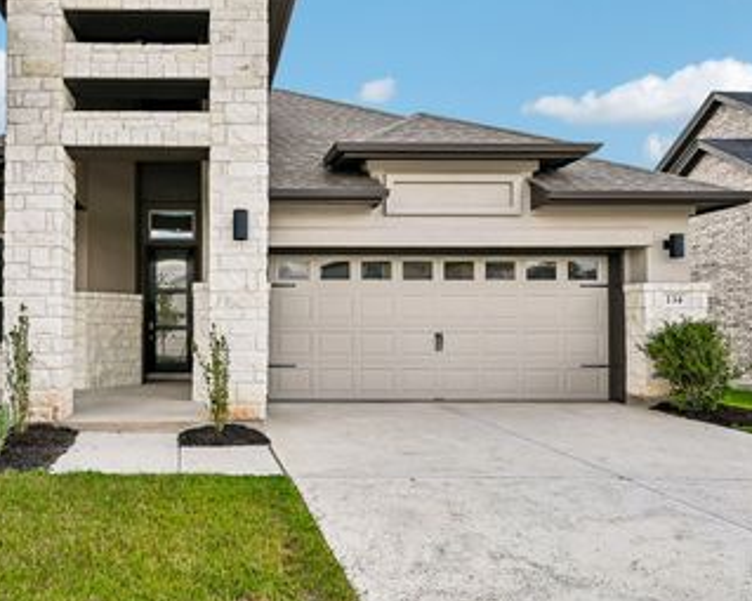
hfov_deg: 63.9
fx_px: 573
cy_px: 227
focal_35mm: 26
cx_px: 219
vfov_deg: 54.8
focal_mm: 17.5
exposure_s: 1/250
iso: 100
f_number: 8
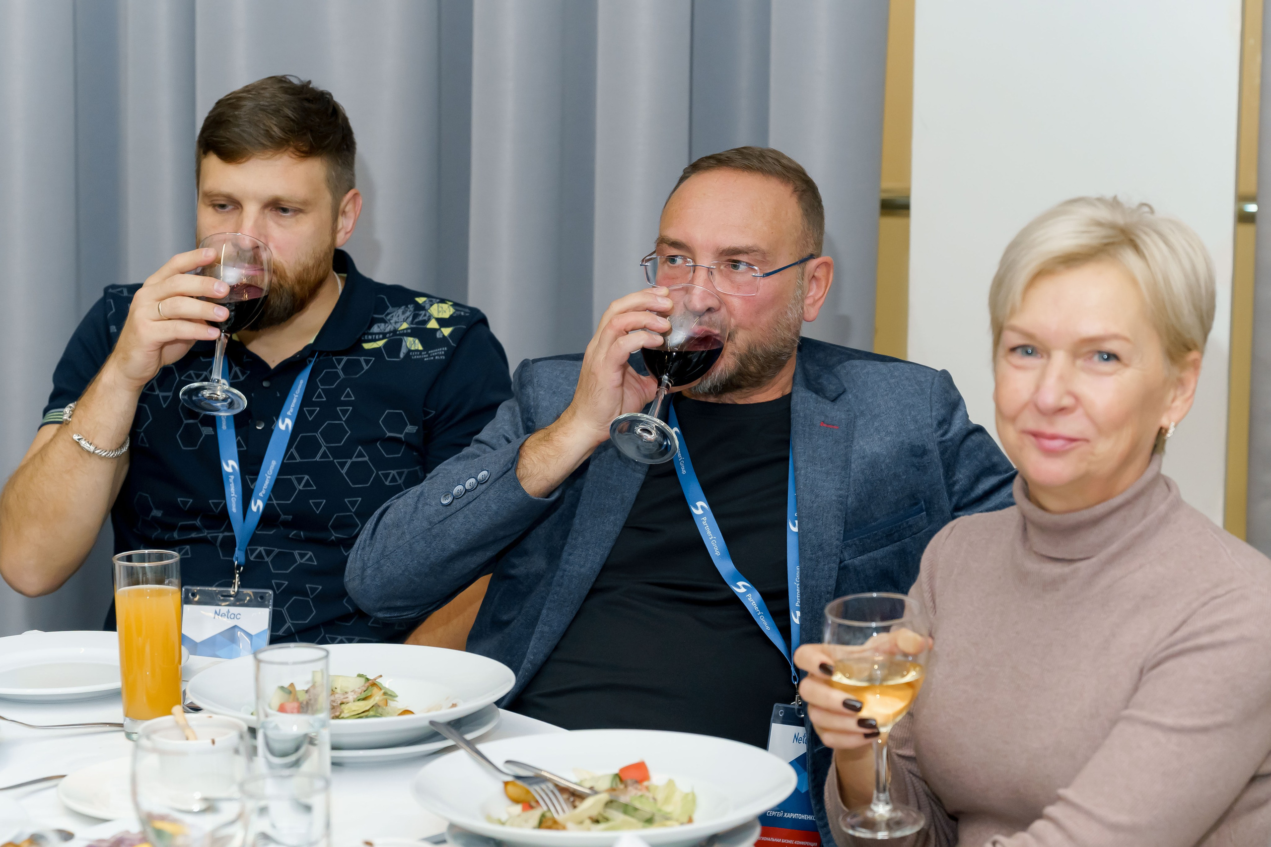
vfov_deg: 15.9
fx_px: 3036
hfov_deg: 23.6
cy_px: 424
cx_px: 636
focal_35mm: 86
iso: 3200
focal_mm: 86
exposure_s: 1/125
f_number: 5
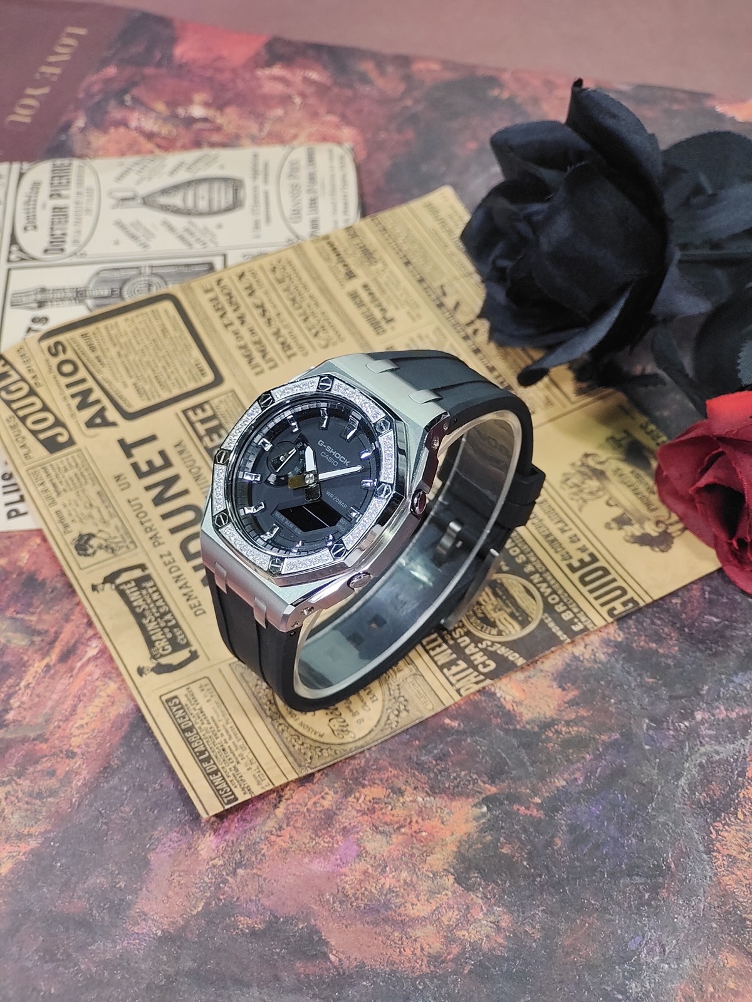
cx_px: 376
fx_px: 1448
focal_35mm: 50
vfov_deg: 38.2
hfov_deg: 29.1
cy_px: 501
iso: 76
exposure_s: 1/100
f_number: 2.08
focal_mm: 7.55
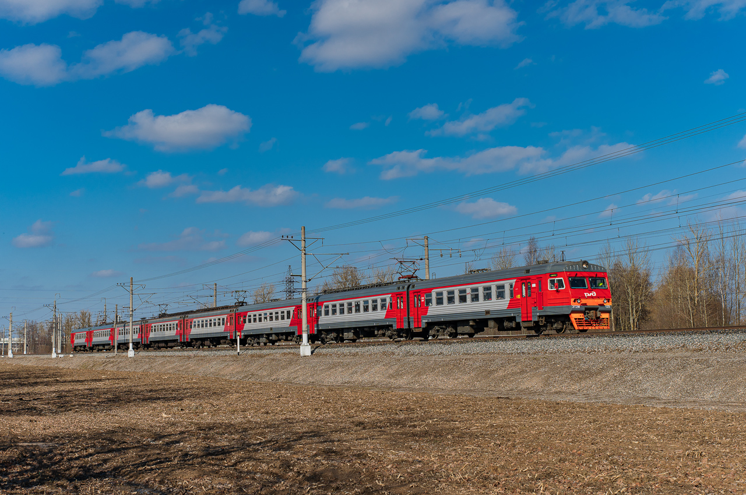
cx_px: 373
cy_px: 248
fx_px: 1035
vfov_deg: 26.9
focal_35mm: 50
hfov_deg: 39.6
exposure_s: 1/800
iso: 125
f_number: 8
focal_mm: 50
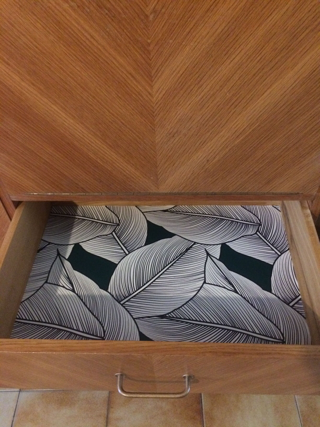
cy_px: 214
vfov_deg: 61.7
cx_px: 160
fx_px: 357
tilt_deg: -48.6
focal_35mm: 29
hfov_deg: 48.2
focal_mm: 4.15
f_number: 2.2
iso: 500
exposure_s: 1/17
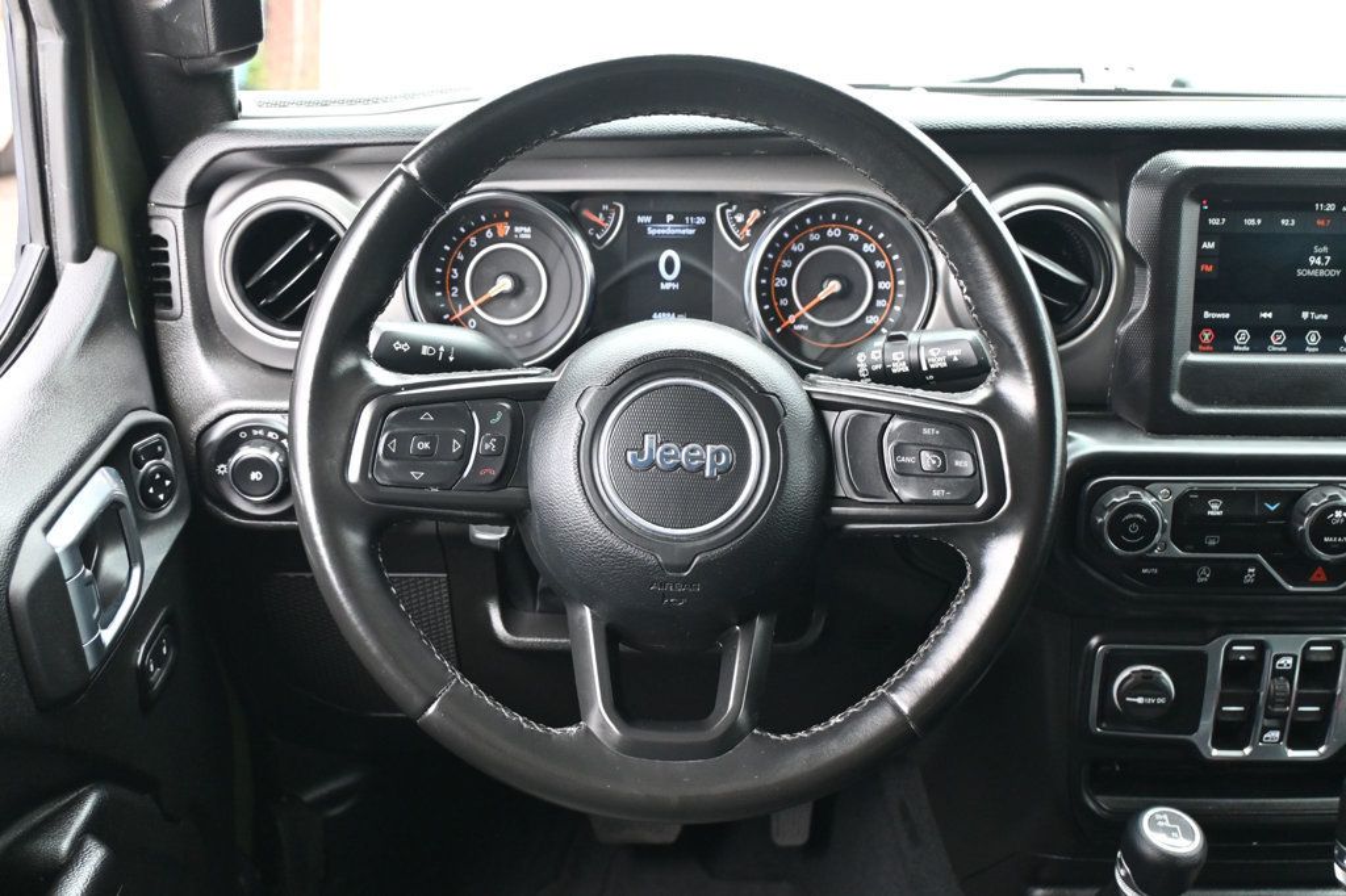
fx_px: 1486
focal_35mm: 40
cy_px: 448
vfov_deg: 33.6
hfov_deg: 48.7
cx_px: 673
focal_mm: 26.5
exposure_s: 1/125
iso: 1100
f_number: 4.5
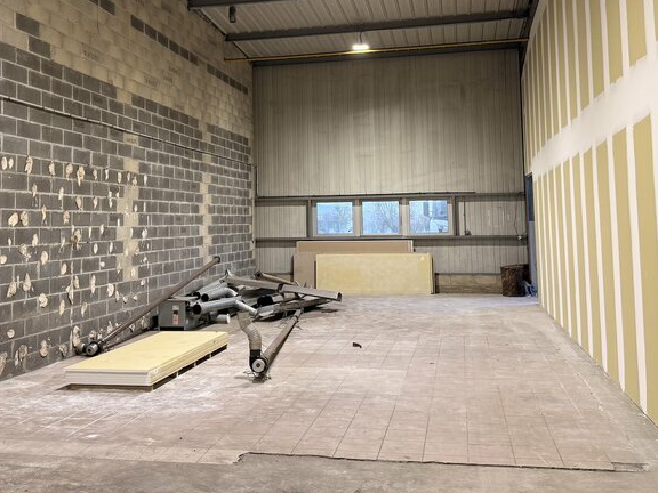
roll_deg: +1.2
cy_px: 161
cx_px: 280
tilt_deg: +5.4
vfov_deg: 35.6
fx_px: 760
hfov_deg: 46.6
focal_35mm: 40
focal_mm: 6.76
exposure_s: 1/121
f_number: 1.78
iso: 125
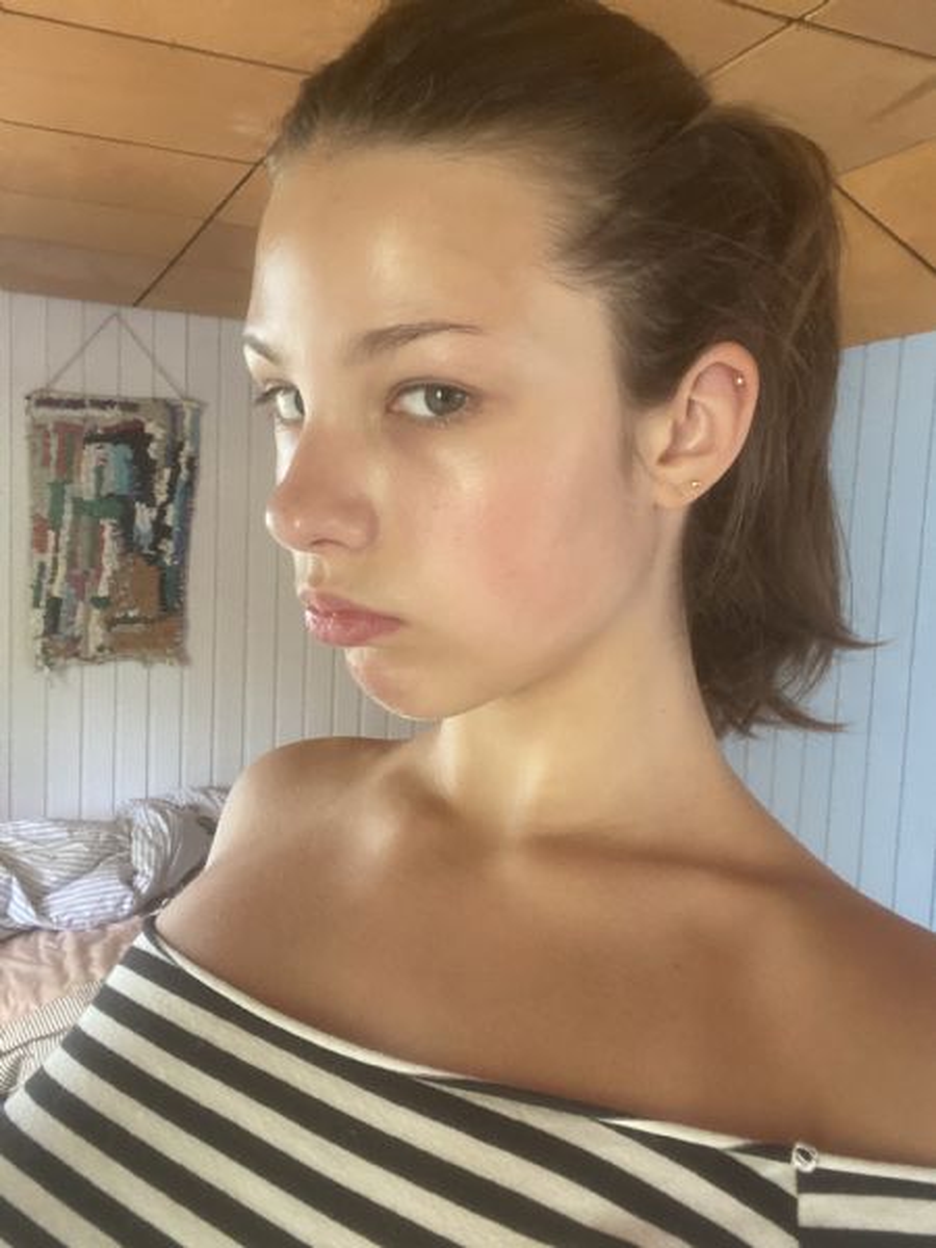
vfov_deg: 60.0
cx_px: 468
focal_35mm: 30
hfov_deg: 46.8
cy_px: 624
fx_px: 1082
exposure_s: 1/60
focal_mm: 2.71
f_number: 2.2
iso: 250
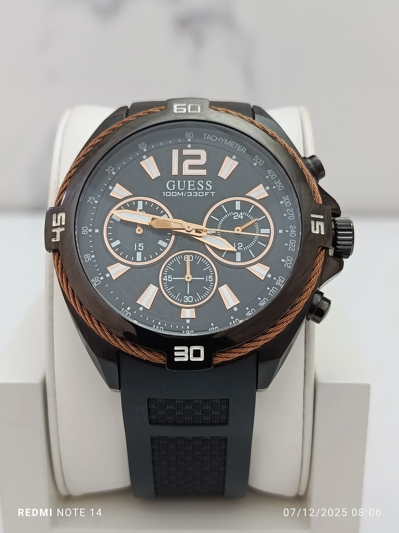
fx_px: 738
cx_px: 200
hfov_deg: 30.3
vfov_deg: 39.7
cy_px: 266
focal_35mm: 48
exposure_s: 1/100
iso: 353
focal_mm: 5.24
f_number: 1.7
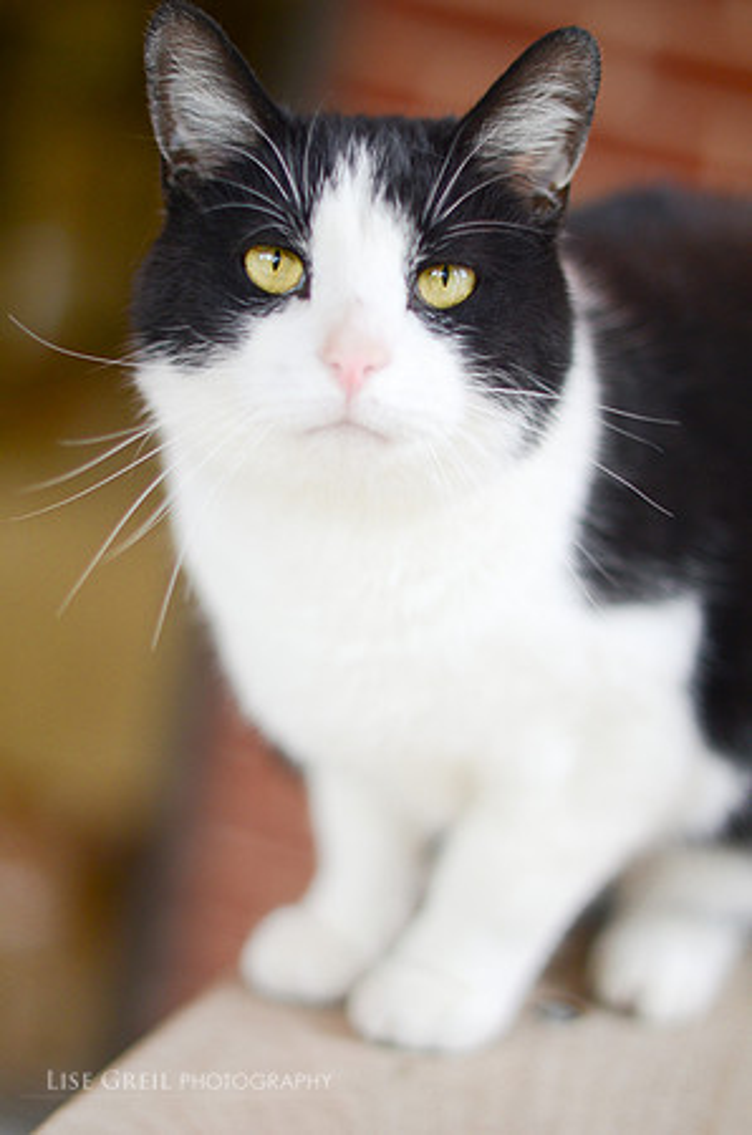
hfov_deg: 18.1
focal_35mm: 75
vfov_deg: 27.0
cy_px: 568
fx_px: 2361
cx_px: 376
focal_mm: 50
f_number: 1.6
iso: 400
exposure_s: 1/1250
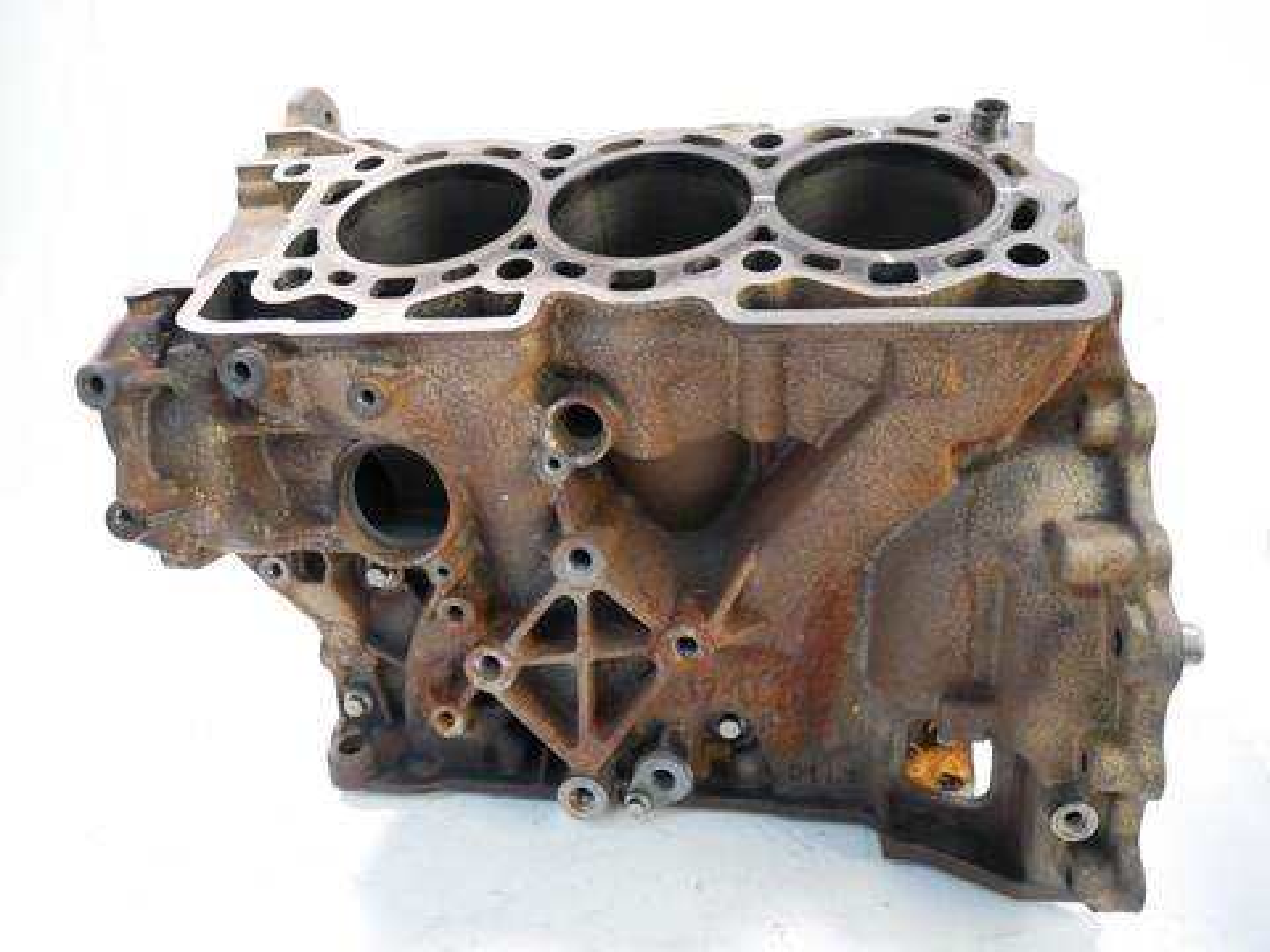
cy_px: 476
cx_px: 635
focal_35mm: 24
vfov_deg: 56.8
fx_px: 881
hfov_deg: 71.6
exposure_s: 1/60
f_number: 3.5
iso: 1600
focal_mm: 12
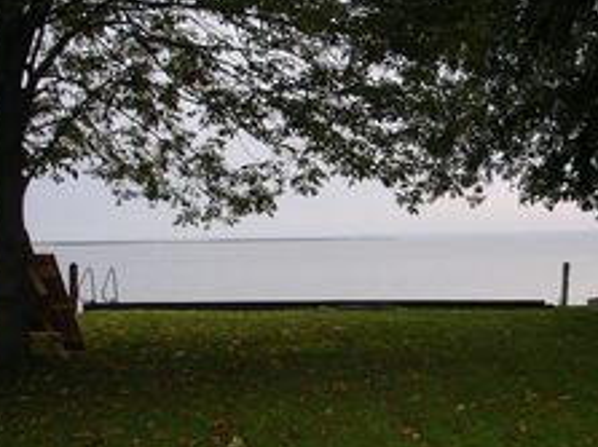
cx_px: 408
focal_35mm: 61
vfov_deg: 24.0
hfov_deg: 31.4
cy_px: 268
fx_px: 1053
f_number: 2.8
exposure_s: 1/80
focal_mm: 5.7
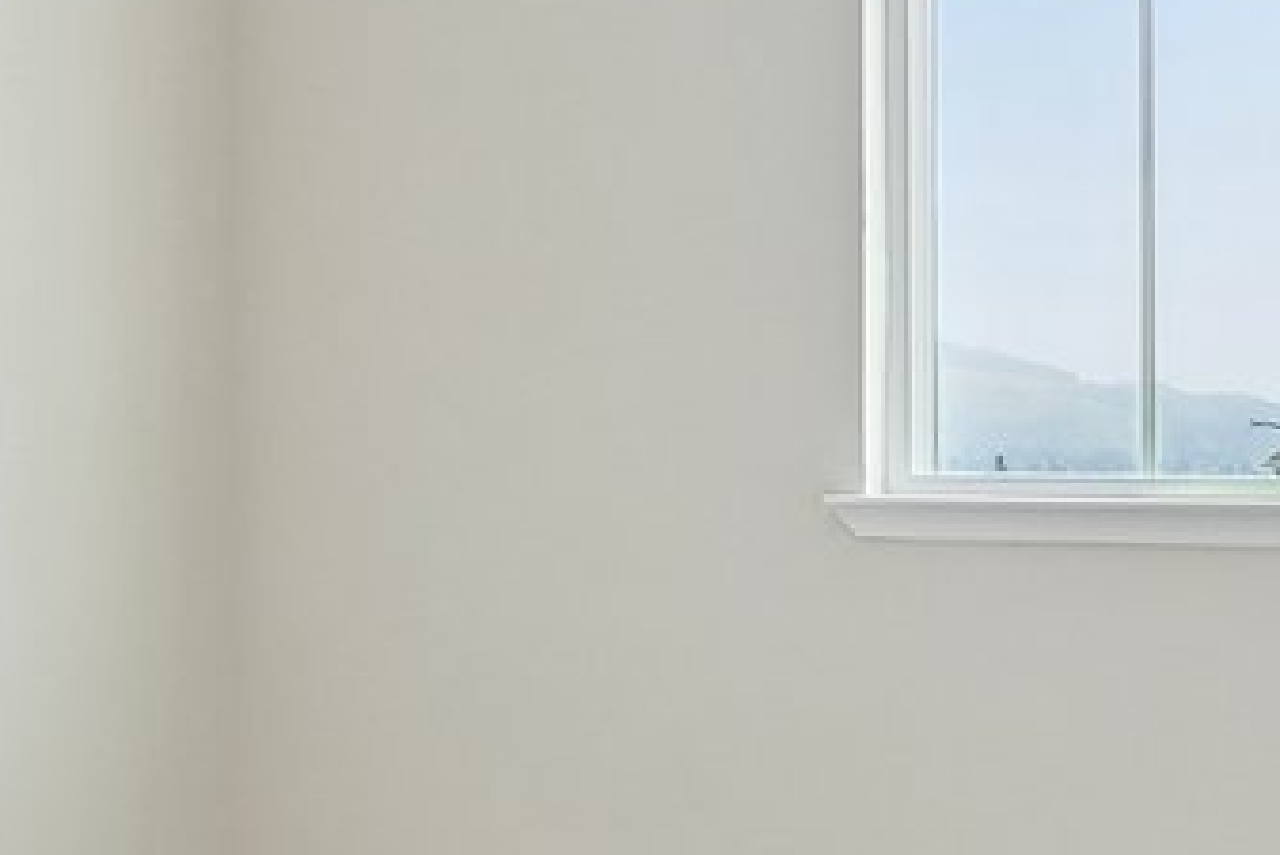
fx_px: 3023
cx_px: -57
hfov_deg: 22.8
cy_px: 352
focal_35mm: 85
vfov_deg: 16.1
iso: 640
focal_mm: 14
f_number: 8
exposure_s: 1/60
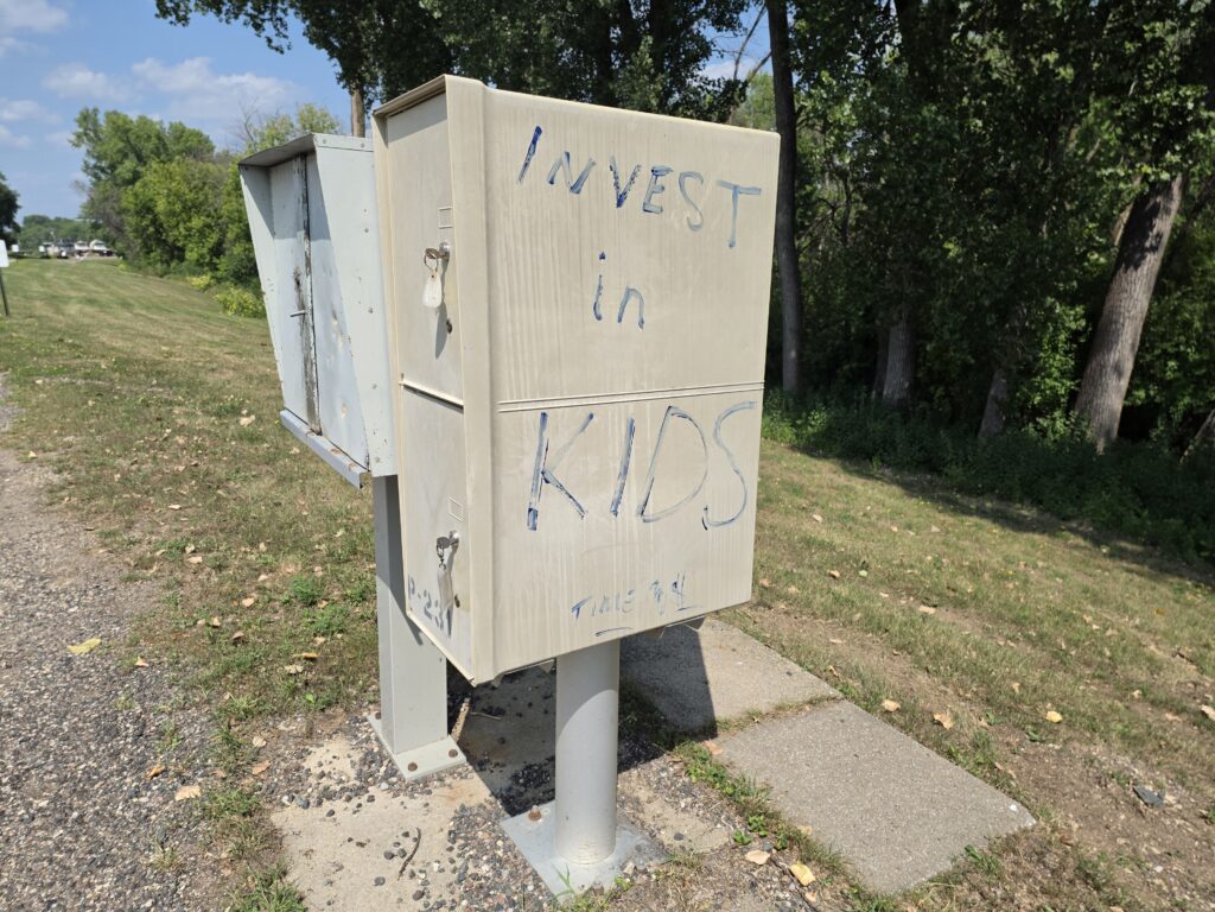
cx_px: 608
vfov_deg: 58.9
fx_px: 807
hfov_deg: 73.9
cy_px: 456
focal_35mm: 23
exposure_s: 1/6352
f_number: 1.7
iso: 80
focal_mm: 6.25
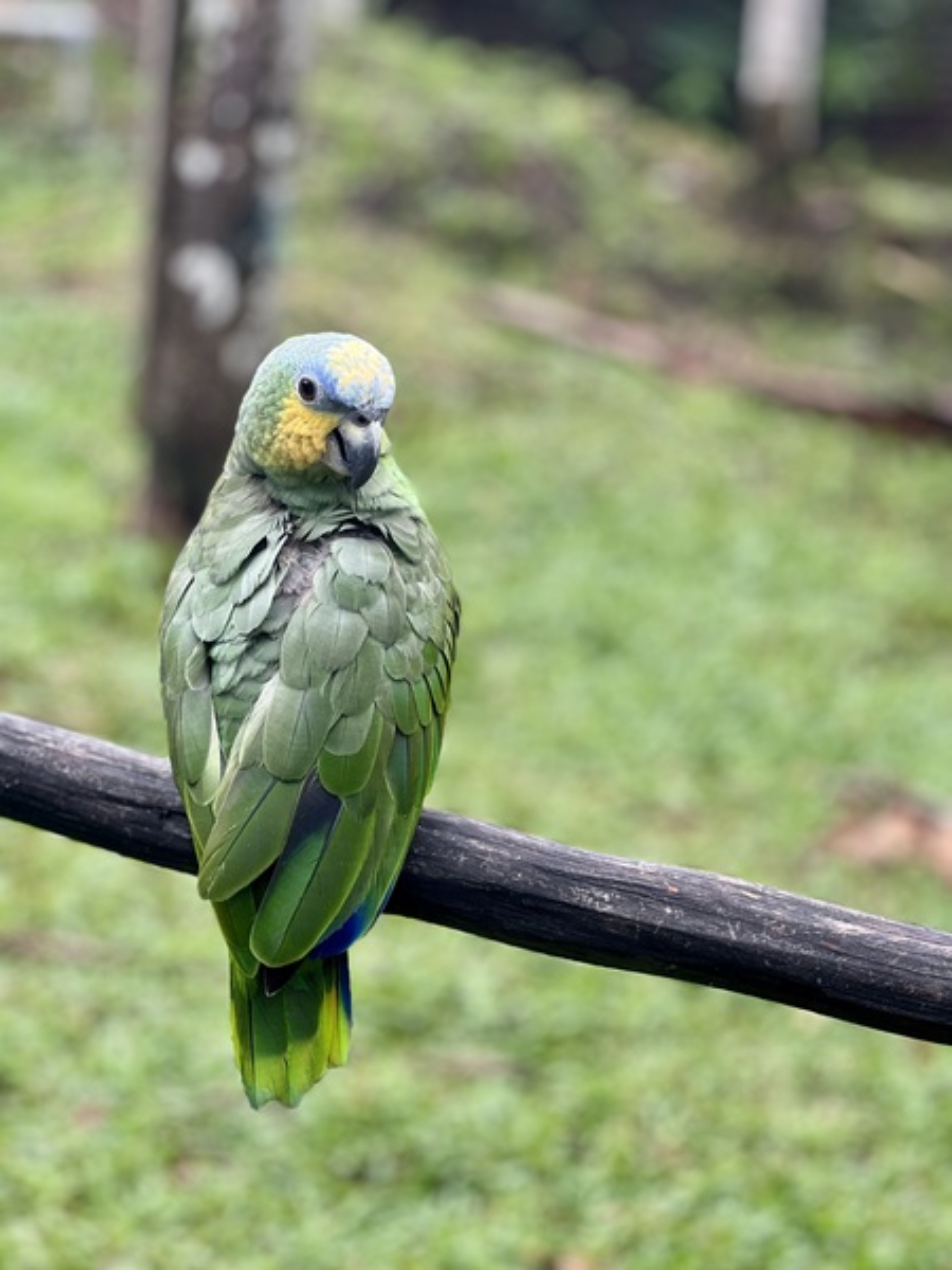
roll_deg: -3.0
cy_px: 635
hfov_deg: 19.1
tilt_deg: -10.4
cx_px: 476
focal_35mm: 77
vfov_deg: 25.3
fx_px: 2824
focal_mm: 9
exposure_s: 1/121
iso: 64
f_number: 2.8
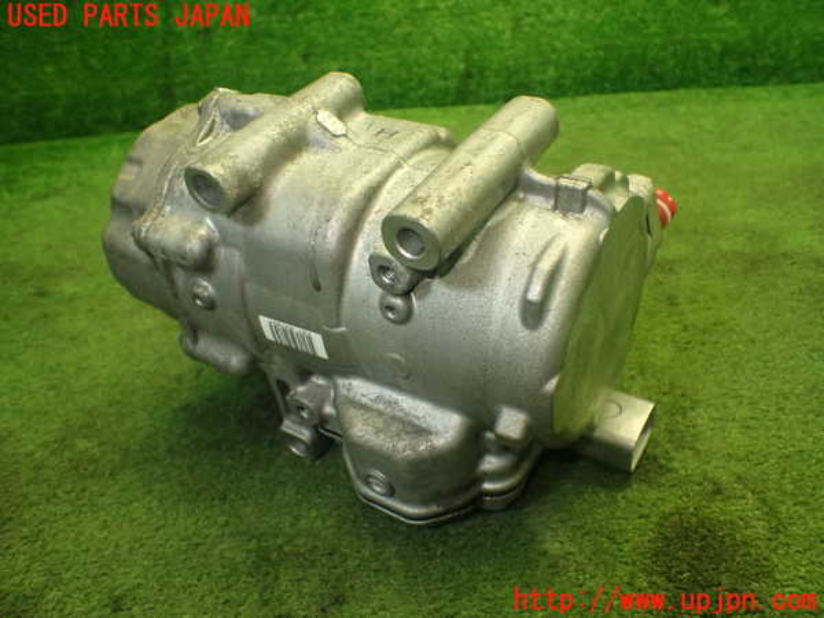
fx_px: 714
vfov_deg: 46.8
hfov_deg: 60.0
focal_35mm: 30
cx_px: 412
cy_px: 309
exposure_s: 1/125
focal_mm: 5.4
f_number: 2.3
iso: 500
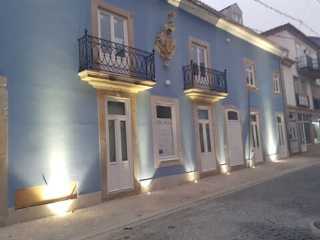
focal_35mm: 27
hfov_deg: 65.3
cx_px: 160
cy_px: 120
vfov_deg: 51.4
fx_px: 250
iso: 250
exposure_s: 1/25
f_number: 1.9
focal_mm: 3.6
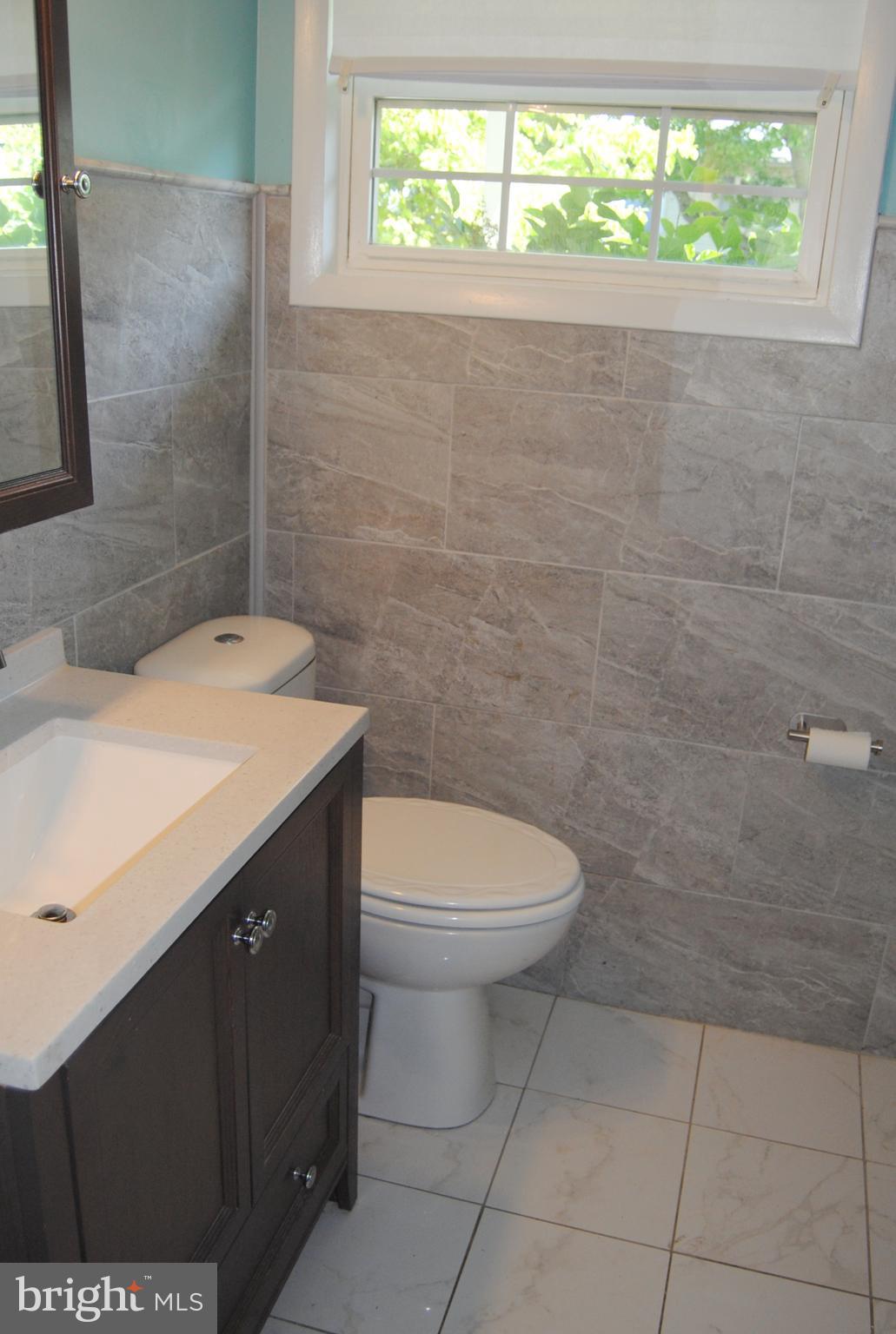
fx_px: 1003
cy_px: 667
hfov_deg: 48.1
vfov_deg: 67.3
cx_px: 448
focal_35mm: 27
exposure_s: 1/160
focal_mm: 18
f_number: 4
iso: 400
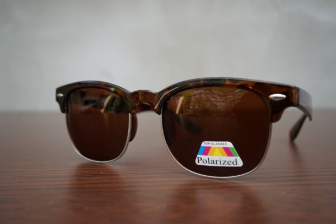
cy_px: 112
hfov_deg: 54.4
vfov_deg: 37.9
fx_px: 327
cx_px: 168
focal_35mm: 35
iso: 800
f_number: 8
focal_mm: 35
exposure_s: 1/250
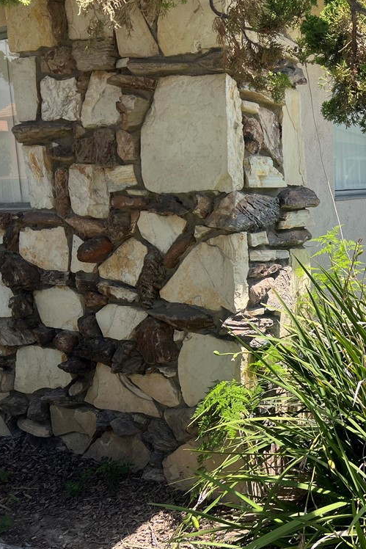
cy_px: 268
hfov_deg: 33.0
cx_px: 366
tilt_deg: -8.9
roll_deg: +1.6
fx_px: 564
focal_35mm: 37
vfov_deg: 51.9
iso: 50
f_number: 1.5
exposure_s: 1/1869
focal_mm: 5.7
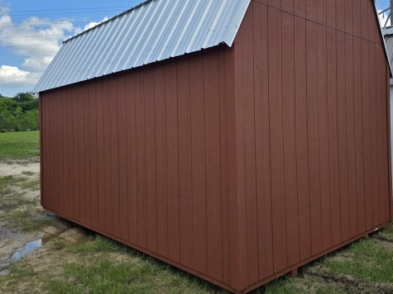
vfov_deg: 45.3
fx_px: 352
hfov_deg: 58.1
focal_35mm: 31
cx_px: 226
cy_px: 122
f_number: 1.7
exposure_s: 1/4434
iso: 80
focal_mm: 6.3
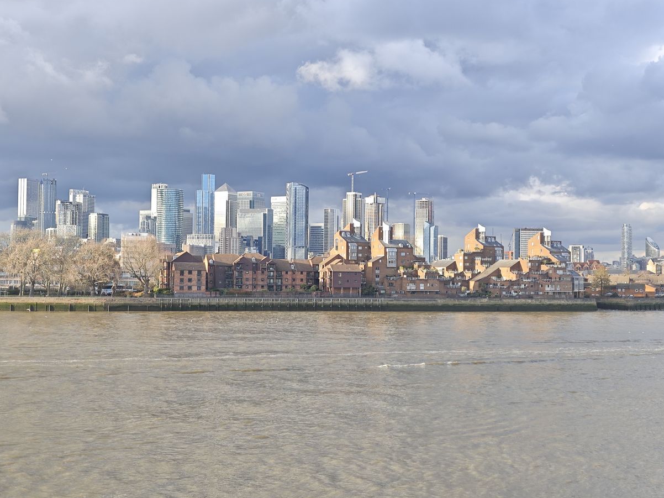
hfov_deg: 38.9
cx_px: 318
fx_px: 940
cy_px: 250
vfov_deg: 29.7
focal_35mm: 49
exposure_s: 1/462
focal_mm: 6.55
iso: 50
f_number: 1.6
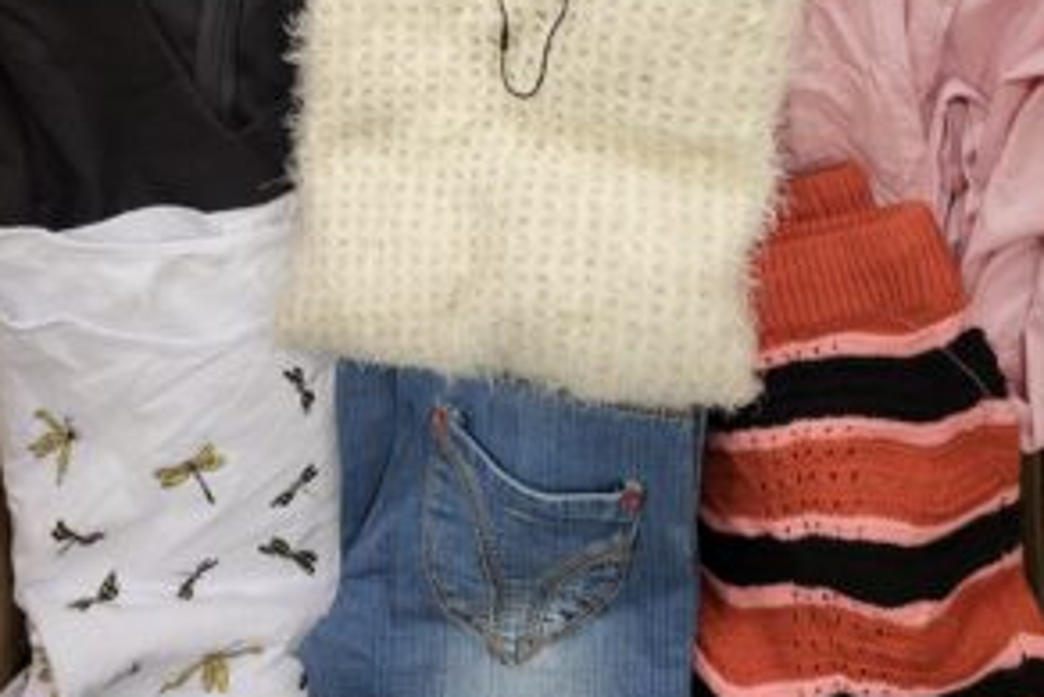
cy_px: 36
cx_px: 526
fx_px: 1073
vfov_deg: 33.5
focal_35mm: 37
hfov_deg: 51.9
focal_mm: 5.4
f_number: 1.8
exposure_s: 1/50
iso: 160
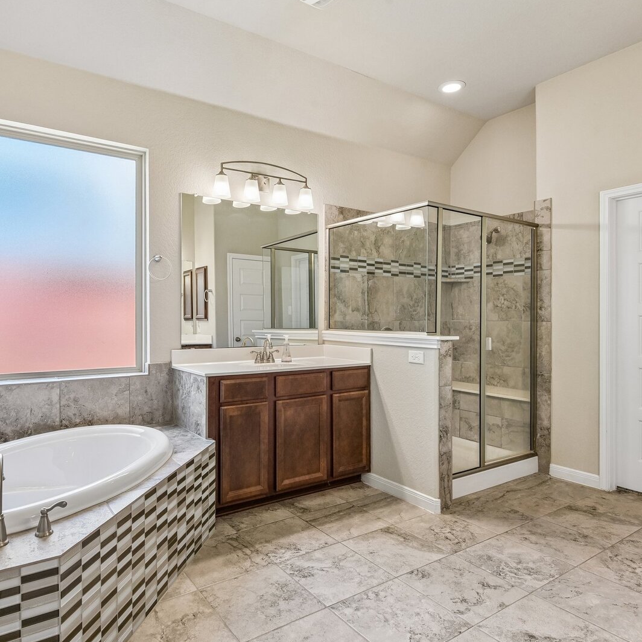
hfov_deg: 69.4
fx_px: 462
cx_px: 286
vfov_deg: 69.6
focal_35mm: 22
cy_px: 319
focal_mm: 17
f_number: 8
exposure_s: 1/15
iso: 500
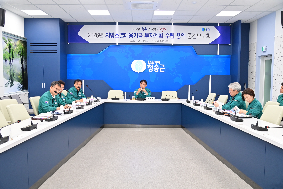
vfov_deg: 38.9
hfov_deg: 55.8
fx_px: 267
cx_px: 142
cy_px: 94
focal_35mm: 34
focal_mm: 34
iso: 2000
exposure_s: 1/250
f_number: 5
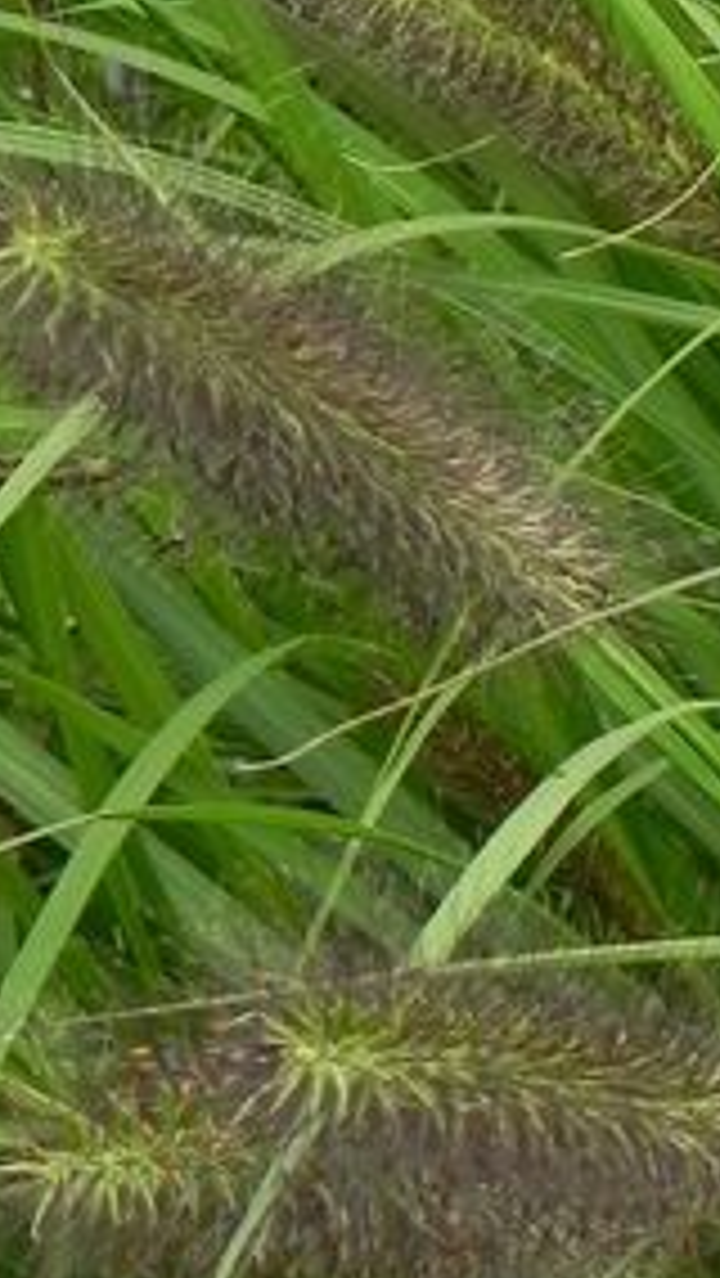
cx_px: 968
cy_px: 104
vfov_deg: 7.4
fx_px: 9899
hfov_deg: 4.2
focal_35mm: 292
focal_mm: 16.9
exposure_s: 1/125
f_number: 4.5
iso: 160
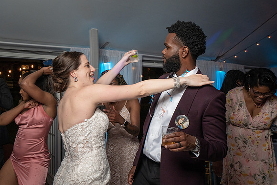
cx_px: 120
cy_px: 77
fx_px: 320
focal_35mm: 42
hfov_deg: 46.8
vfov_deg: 32.2
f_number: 5.6
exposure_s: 1/200
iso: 2000
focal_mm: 35
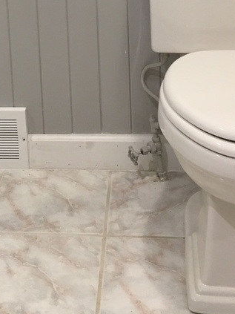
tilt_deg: -12.9
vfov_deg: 24.4
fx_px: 670
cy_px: -39
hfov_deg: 19.7
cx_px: 57
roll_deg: +6.0
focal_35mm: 74
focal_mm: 4.15
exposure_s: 1/30
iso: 100
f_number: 2.2
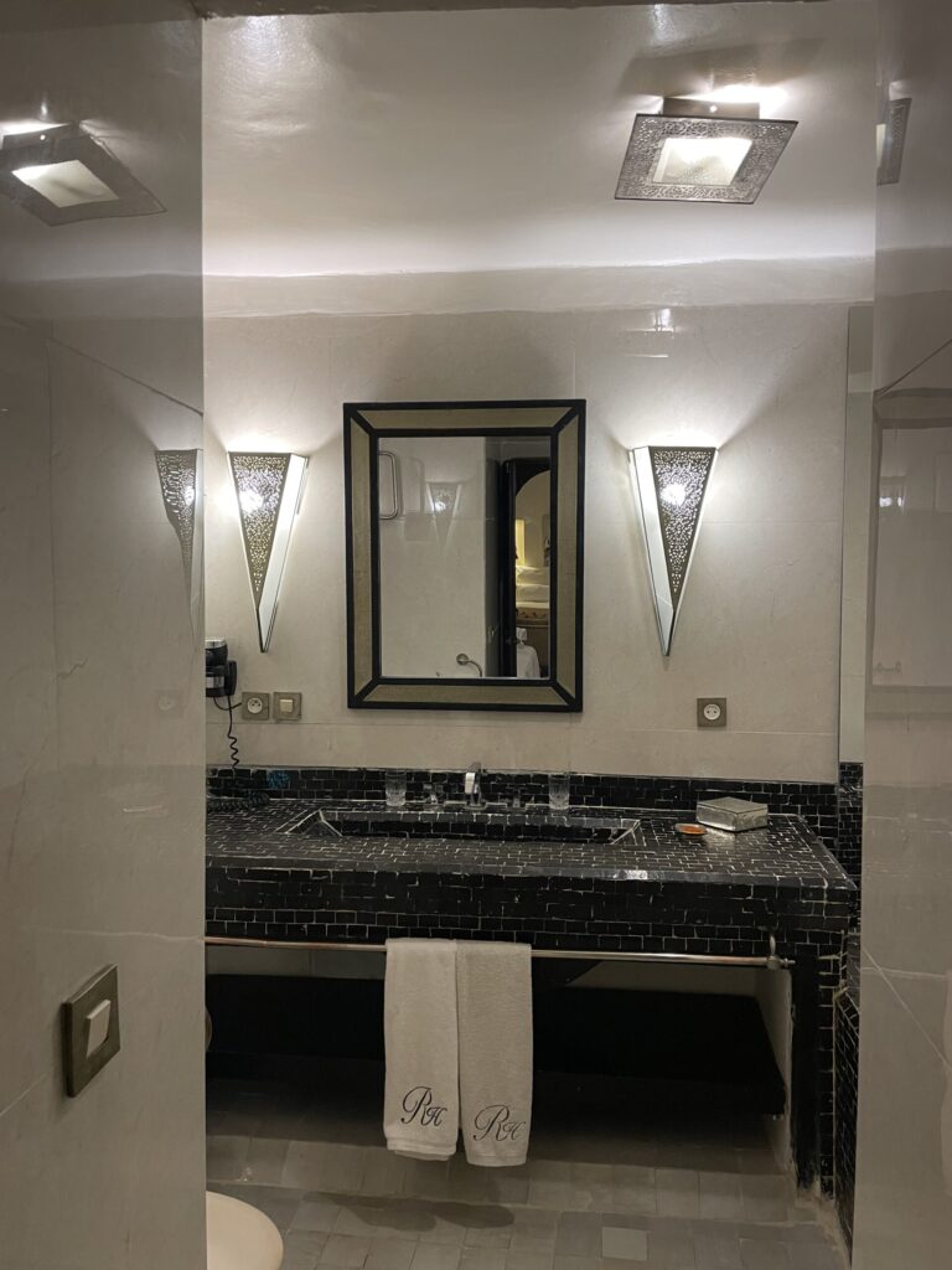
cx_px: 476
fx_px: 953
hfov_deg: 53.1
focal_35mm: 26
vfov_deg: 67.3
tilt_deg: -2.0
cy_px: 635
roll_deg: -0.9
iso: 160
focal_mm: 4.2
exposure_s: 1/50
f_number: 1.6
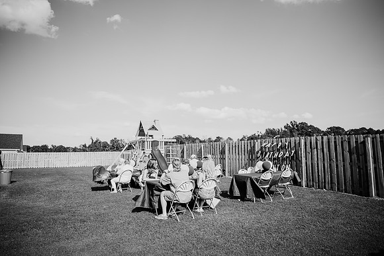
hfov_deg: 73.7
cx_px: 192
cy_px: 128
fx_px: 256
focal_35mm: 24
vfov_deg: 53.2
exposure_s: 1/2500
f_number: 2.2
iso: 100
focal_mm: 24
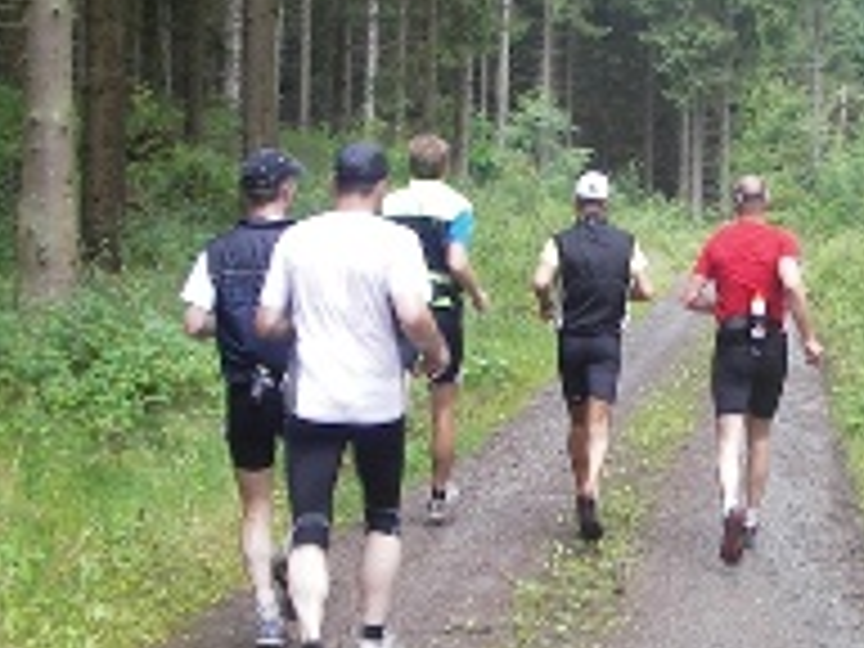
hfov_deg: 24.4
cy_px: 360
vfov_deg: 18.7
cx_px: 662
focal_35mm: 79
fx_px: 1972
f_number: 3.3
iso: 50
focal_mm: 6.3
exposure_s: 1/30
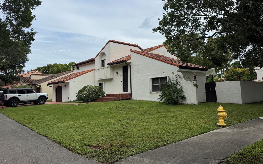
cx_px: 130
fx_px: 186
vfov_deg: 47.5
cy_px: 71
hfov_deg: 70.4
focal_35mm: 26
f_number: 1.78
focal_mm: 6.76
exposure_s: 1/4049
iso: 80
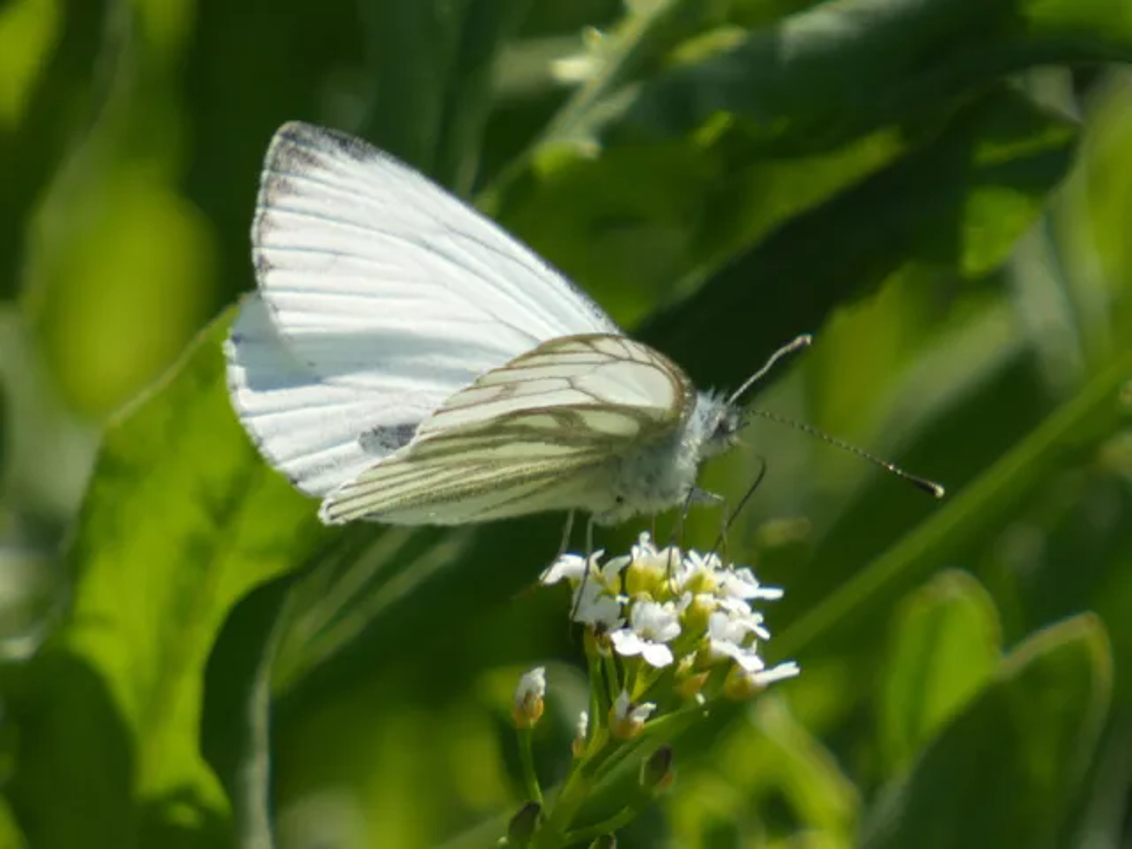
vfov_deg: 1.4
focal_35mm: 1086
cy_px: 424
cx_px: 566
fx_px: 35514
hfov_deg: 1.8
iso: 80
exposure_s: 1/200
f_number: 5.7
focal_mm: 194.6
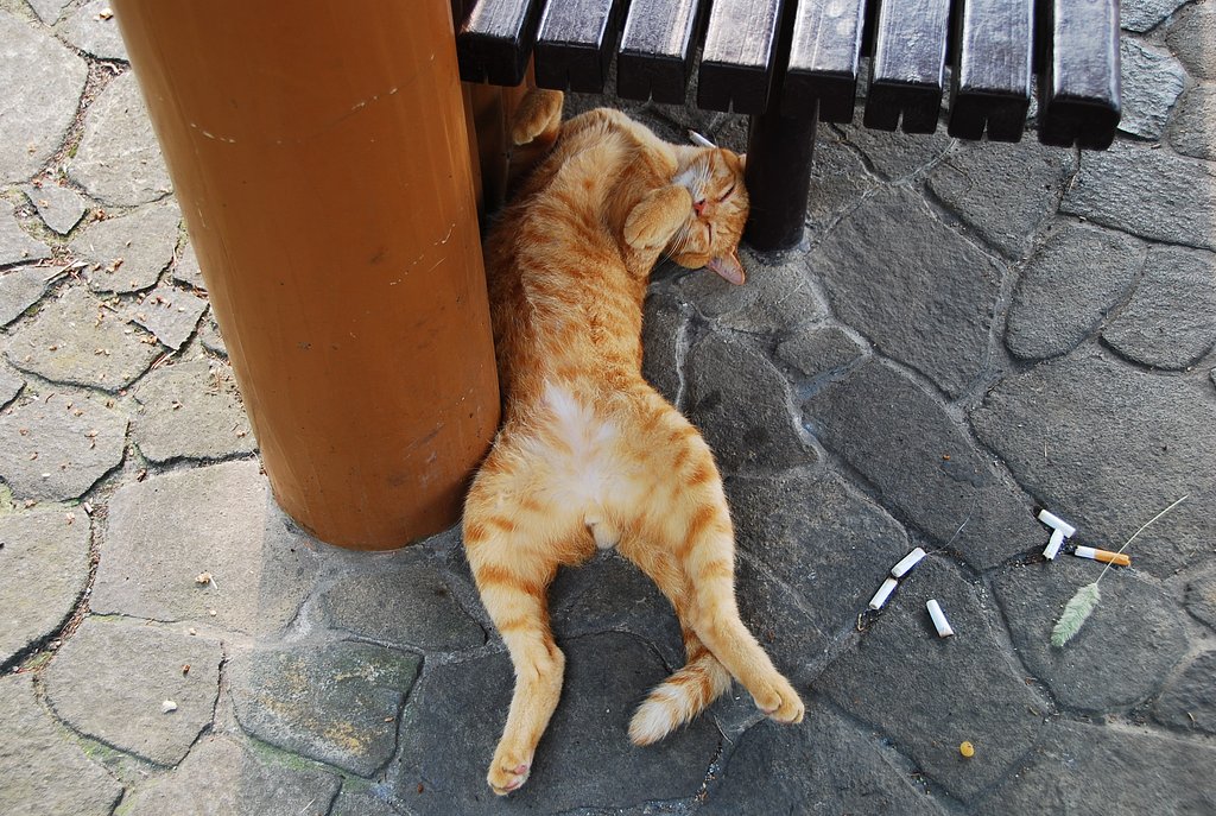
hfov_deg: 42.3
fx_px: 1574
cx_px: 608
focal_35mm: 46
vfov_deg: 29.1
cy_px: 408
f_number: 4.2
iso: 100
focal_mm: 31
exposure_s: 1/60
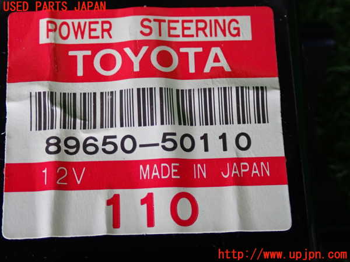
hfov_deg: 29.0
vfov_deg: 21.9
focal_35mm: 67
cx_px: 175
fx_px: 677
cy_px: 131
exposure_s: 1/60
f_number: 3.8
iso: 250
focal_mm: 11.88
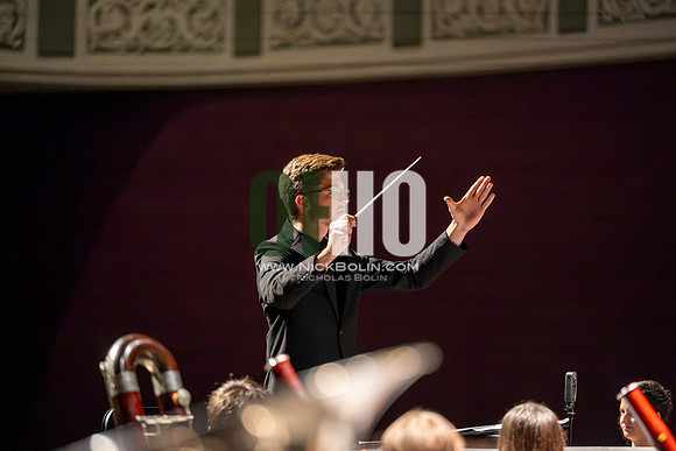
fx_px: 3099
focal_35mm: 165
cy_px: 226
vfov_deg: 8.3
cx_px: 338
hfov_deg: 12.4
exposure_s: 1/640
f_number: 2.8
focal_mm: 165
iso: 16000
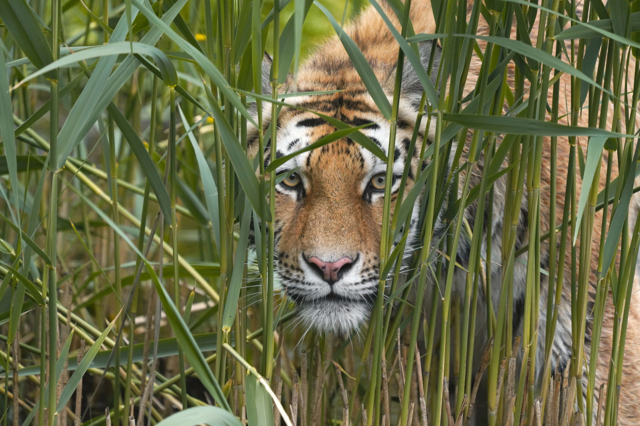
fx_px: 7111
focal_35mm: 400
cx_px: 320
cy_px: 213
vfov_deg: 3.4
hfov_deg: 5.2
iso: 1000
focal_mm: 400
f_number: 5.6
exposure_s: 1/800
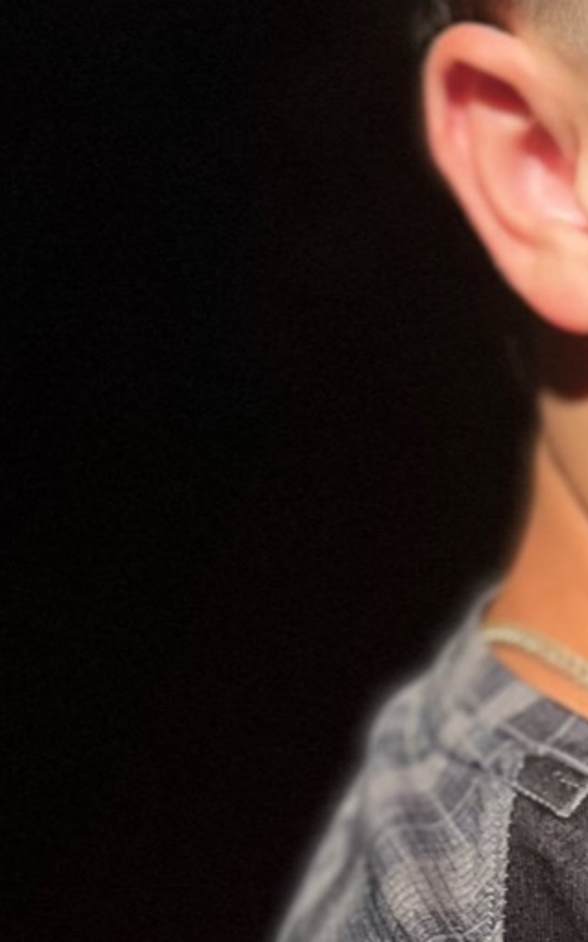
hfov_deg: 11.1
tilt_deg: -7.5
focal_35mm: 111
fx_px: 2847
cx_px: 986
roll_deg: -1.2
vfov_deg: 18.5
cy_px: 147
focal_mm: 5.1
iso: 80
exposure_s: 1/50
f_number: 1.6
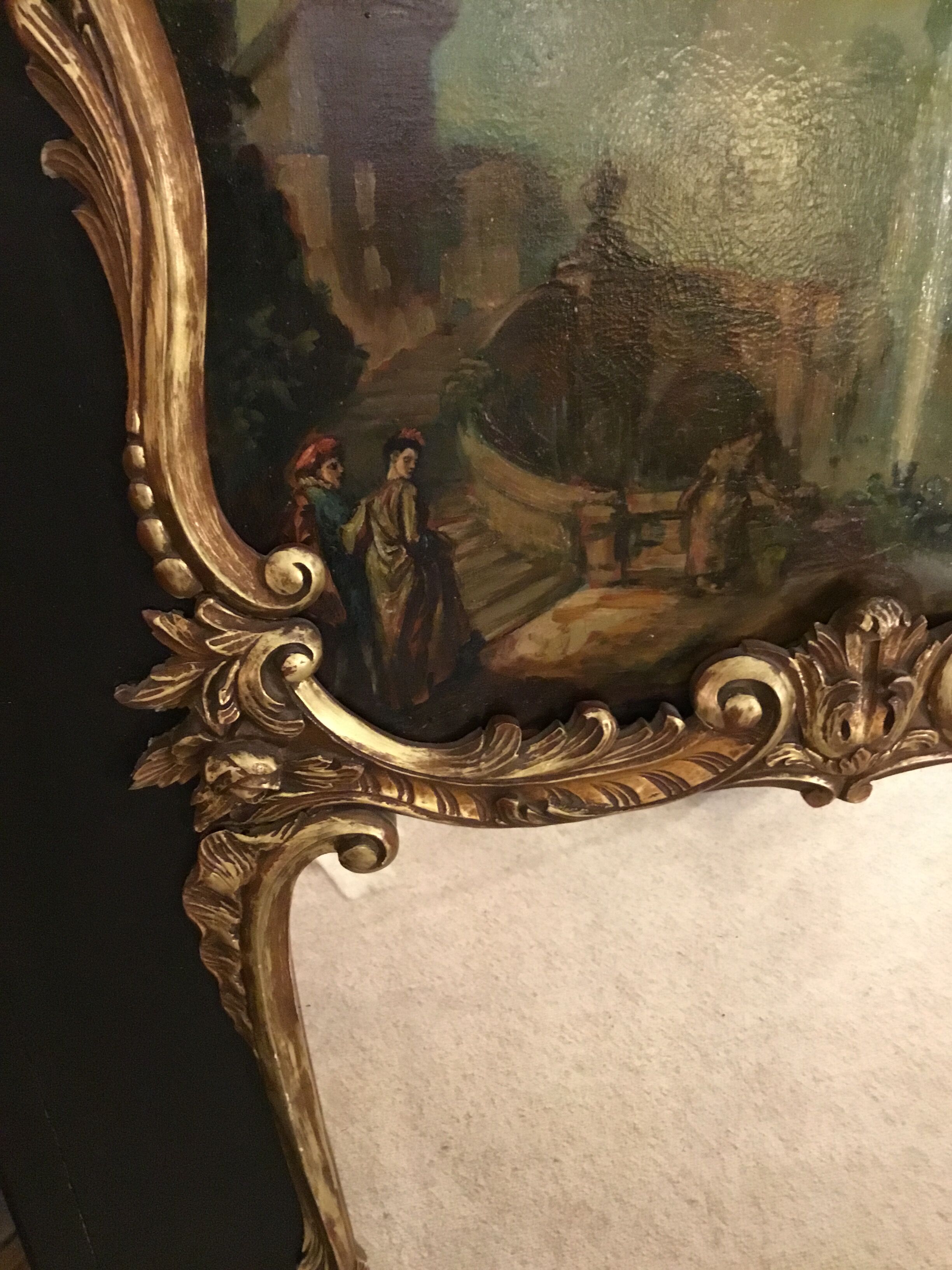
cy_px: 635
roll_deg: +1.9
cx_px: 476
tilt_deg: -32.7
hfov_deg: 45.4
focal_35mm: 31
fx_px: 1137
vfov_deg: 58.4
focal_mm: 3.3
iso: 320
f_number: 2.4
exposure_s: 1/17
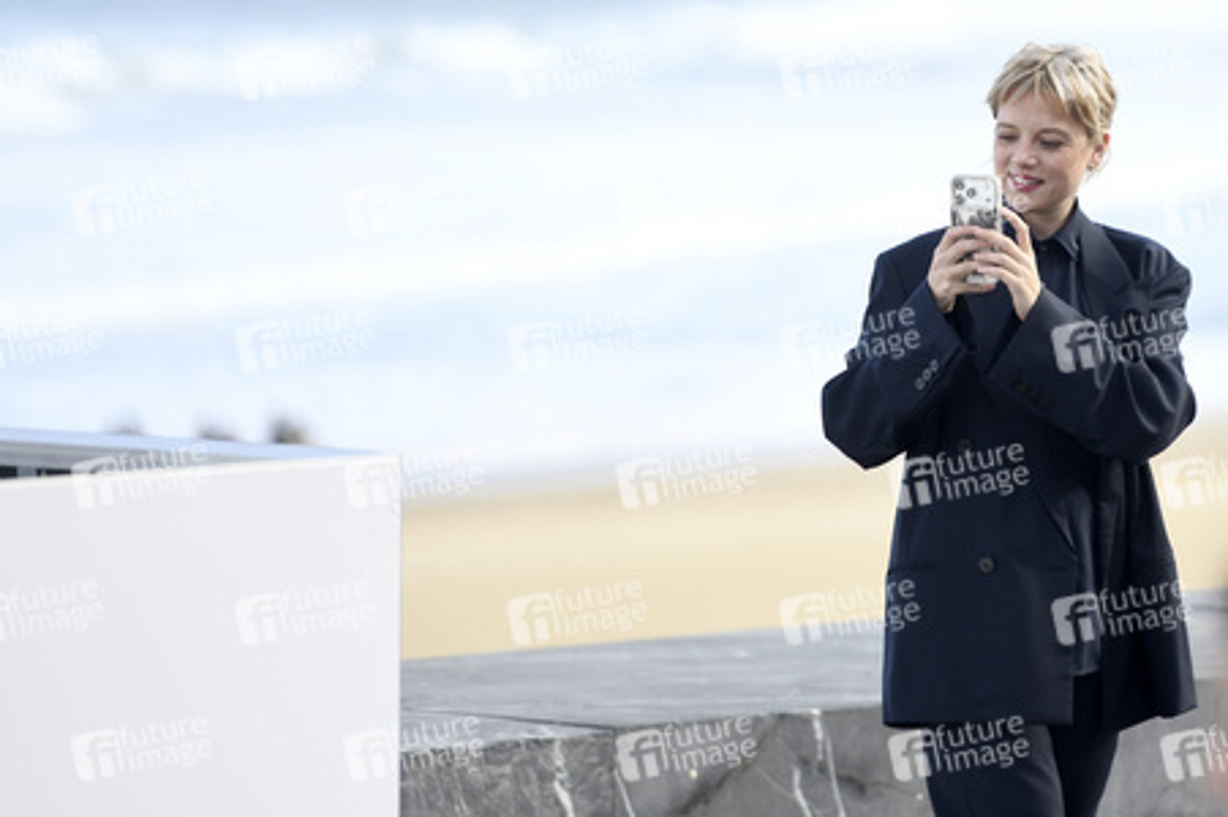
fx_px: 6817
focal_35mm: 200
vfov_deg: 6.9
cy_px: 408
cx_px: 614
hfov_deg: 10.3
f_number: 4
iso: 320
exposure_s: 1/800
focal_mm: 200
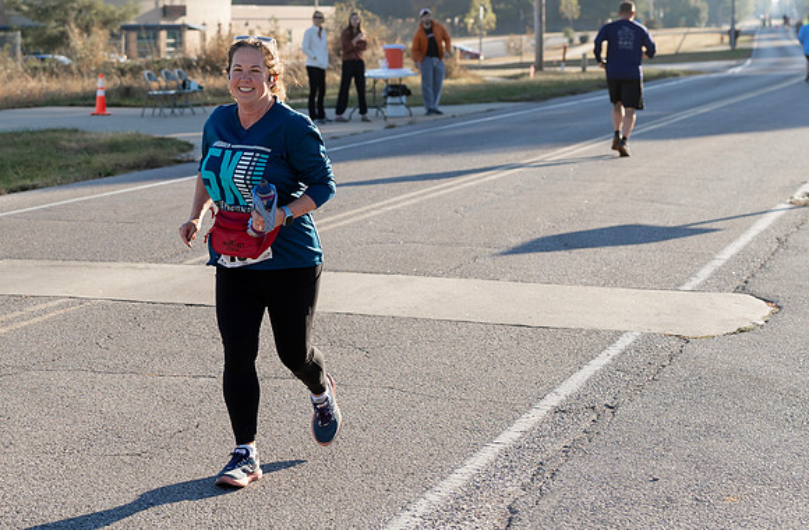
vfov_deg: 15.3
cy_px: 83
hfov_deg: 23.1
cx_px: 199
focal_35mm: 87
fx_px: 1955
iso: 100
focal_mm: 46
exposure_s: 1/500
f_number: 2.8
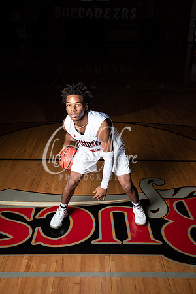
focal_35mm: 38
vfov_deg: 50.7
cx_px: 98
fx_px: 310
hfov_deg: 35.1
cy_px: 147
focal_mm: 38
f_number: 14
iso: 320
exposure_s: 1/200
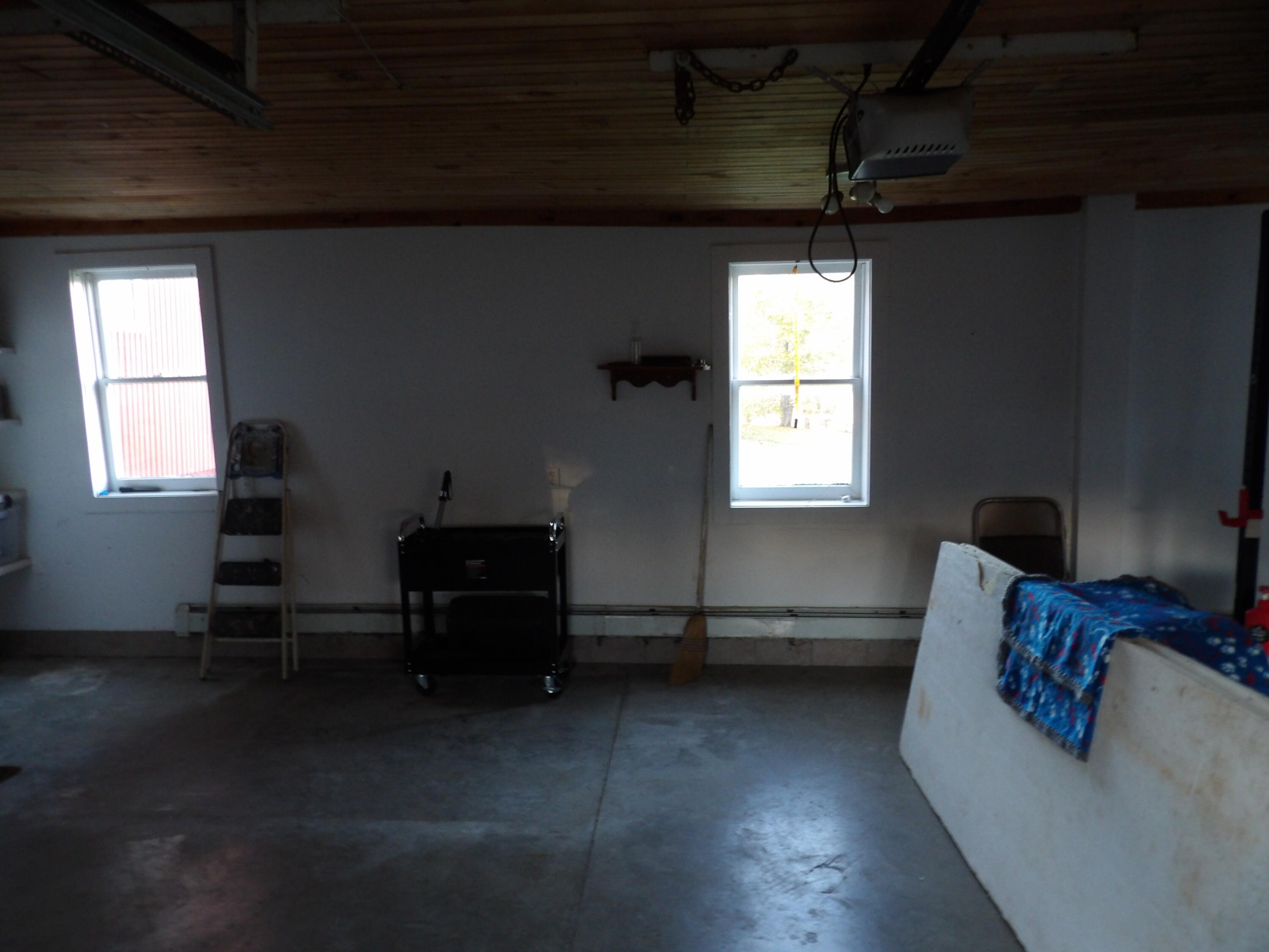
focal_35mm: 24
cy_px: 476
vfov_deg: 56.8
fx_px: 880
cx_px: 634
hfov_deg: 71.6
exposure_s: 1/17
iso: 221
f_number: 3.2
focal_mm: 4.3
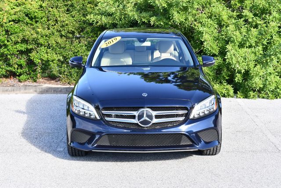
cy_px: 94
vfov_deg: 19.0
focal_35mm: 72
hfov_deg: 28.0
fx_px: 562
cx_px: 140
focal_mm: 36
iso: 250
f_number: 5.6
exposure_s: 1/250
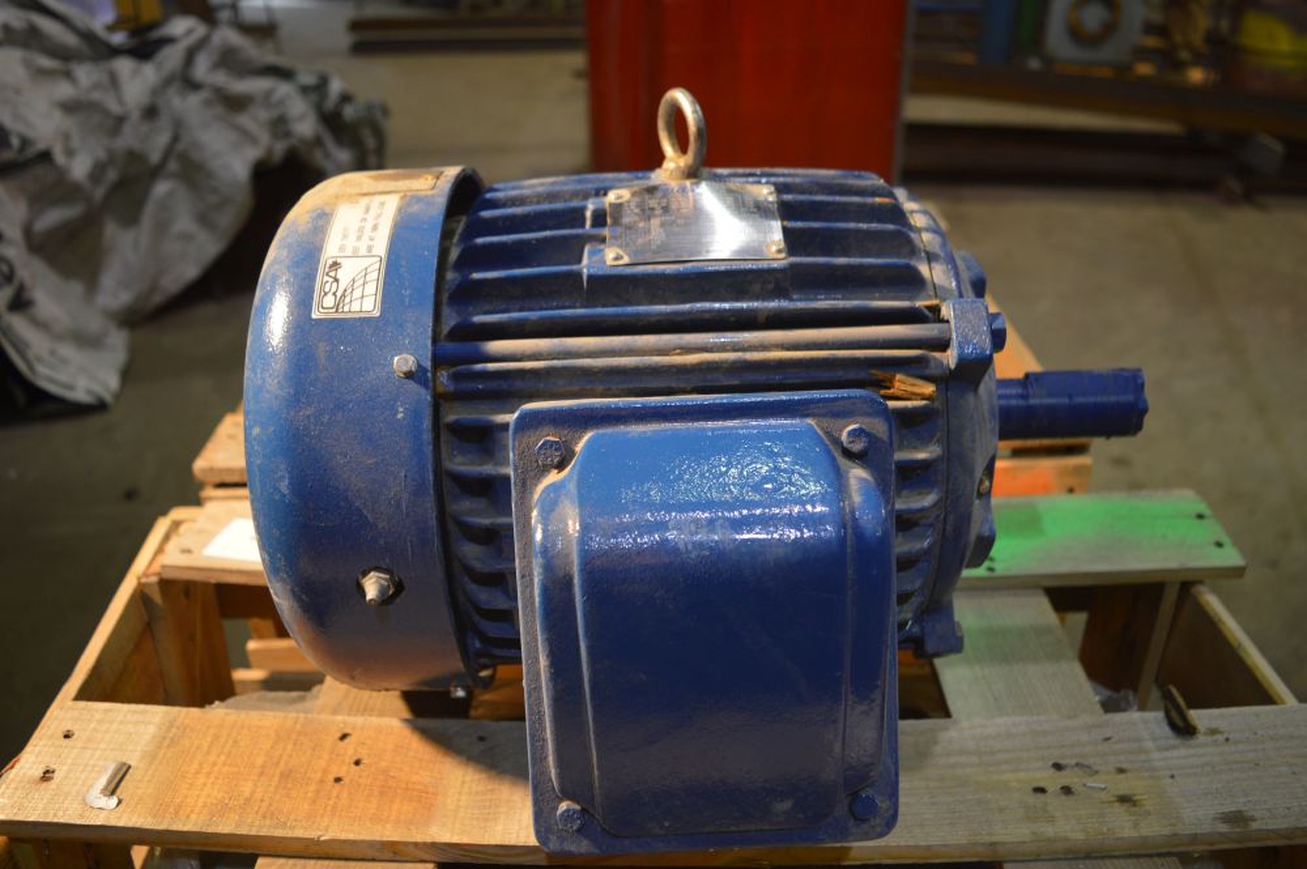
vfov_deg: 43.5
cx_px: 654
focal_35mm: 30
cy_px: 434
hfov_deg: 62.0
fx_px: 1088
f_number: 3.5
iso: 400
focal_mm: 20
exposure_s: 1/40
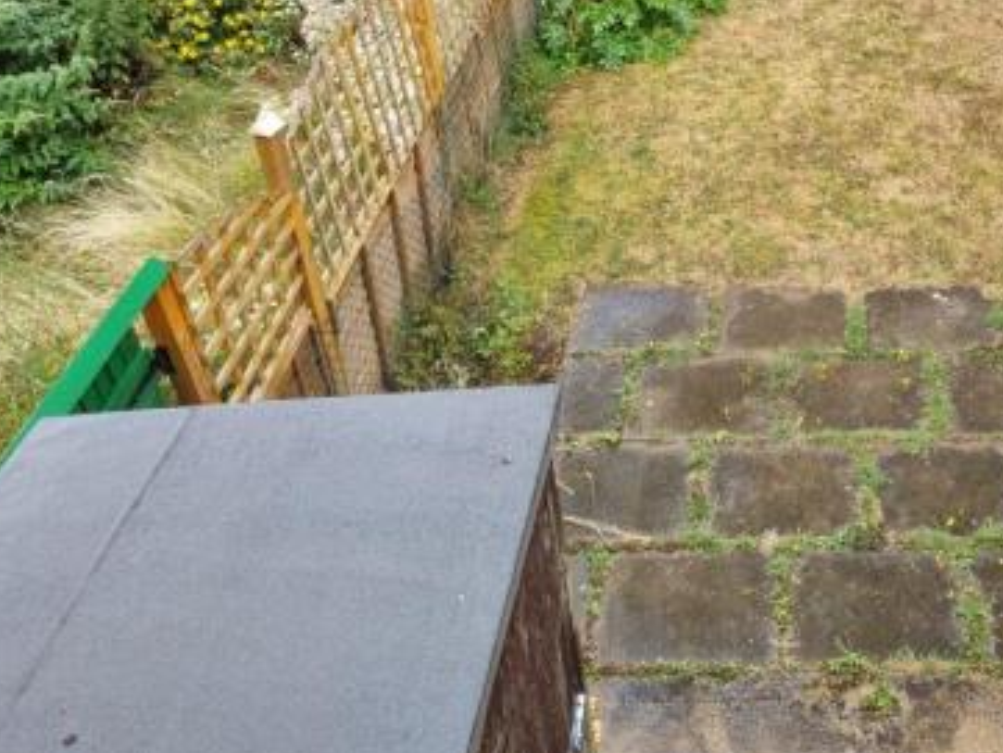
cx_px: 765
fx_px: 1217
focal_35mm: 42
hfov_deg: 43.2
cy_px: 157
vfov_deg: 33.4
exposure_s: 1/147
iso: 50
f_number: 1.8
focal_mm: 5.4
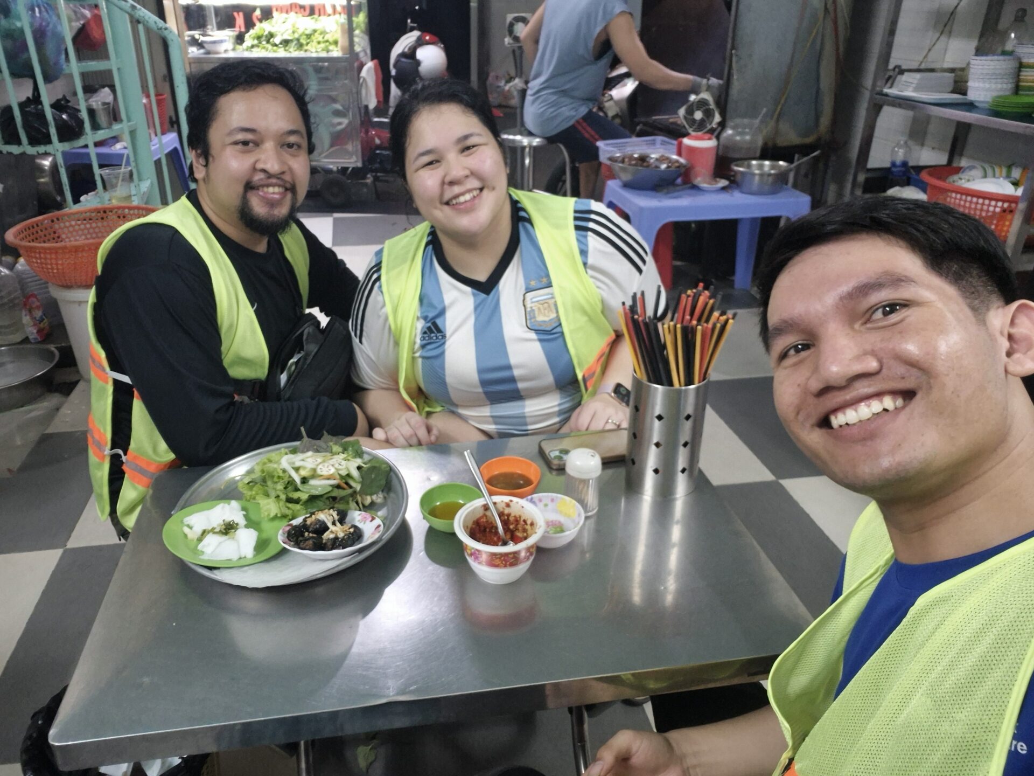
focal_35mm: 25
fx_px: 747
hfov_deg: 69.4
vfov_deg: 54.9
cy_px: 388
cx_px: 517
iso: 400
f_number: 2.4
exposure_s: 1/50
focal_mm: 3.21
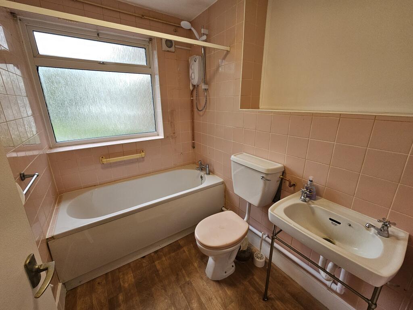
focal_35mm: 13
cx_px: 206
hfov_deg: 106.2
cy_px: 155
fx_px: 155
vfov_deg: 89.9
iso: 80
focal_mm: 2.2
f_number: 2.2
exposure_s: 1/100
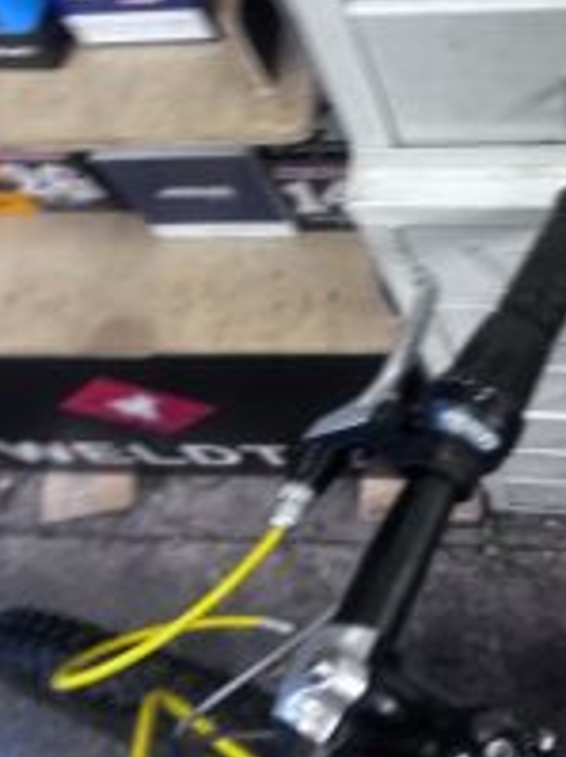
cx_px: 475
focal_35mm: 47
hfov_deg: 29.9
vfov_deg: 40.2
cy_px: 297
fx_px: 1026
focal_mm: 5.7
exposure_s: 1/100
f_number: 1.5
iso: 100
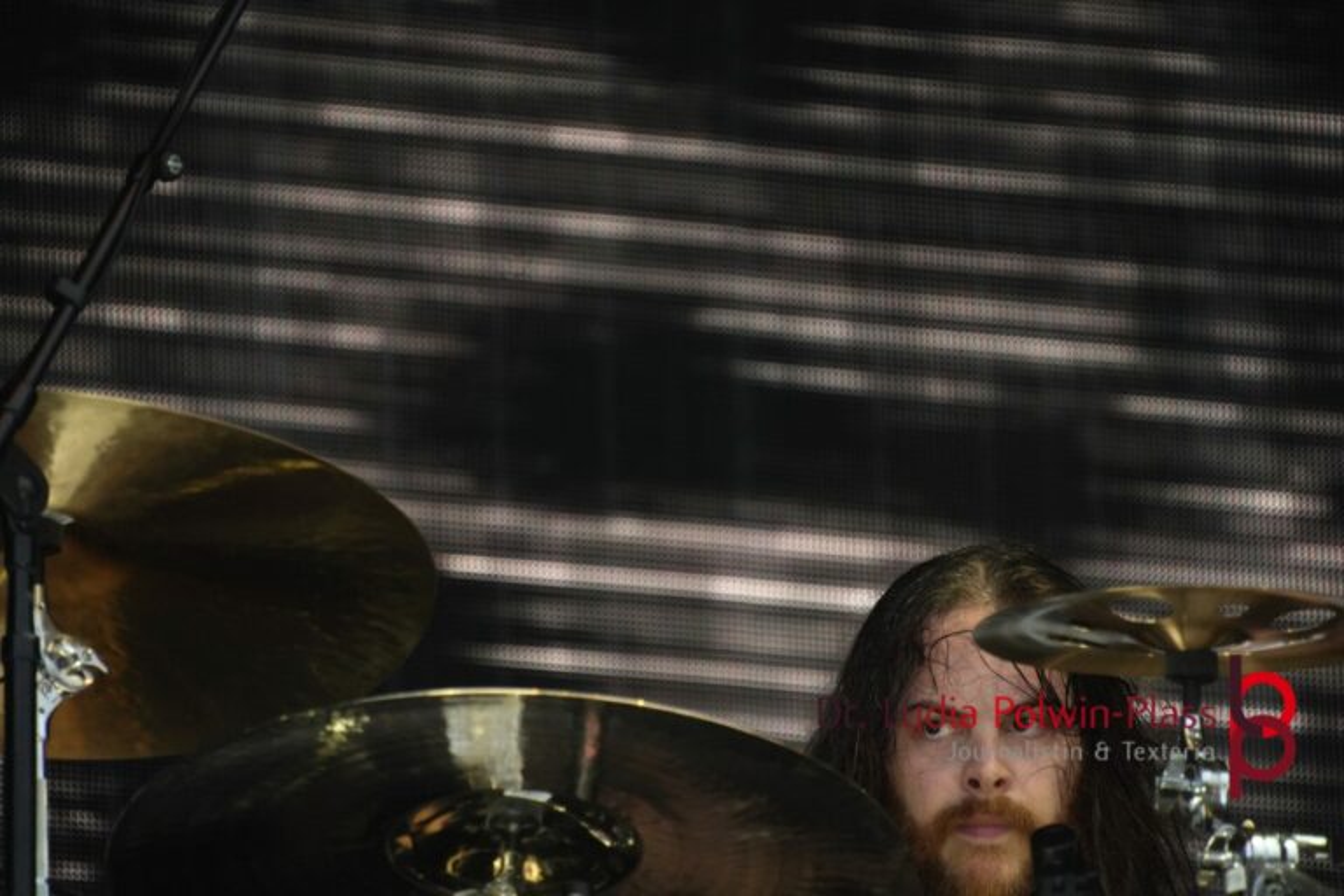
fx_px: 16799
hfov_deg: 4.6
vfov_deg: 3.1
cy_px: 448
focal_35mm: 450
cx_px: 672
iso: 4000
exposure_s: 1/500
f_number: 6.3
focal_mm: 300
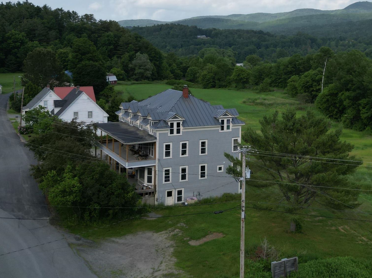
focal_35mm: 49
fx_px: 526
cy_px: 71
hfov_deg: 38.2
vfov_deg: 29.2
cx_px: 268
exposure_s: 1/2500
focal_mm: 6.72
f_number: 1.7
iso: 100
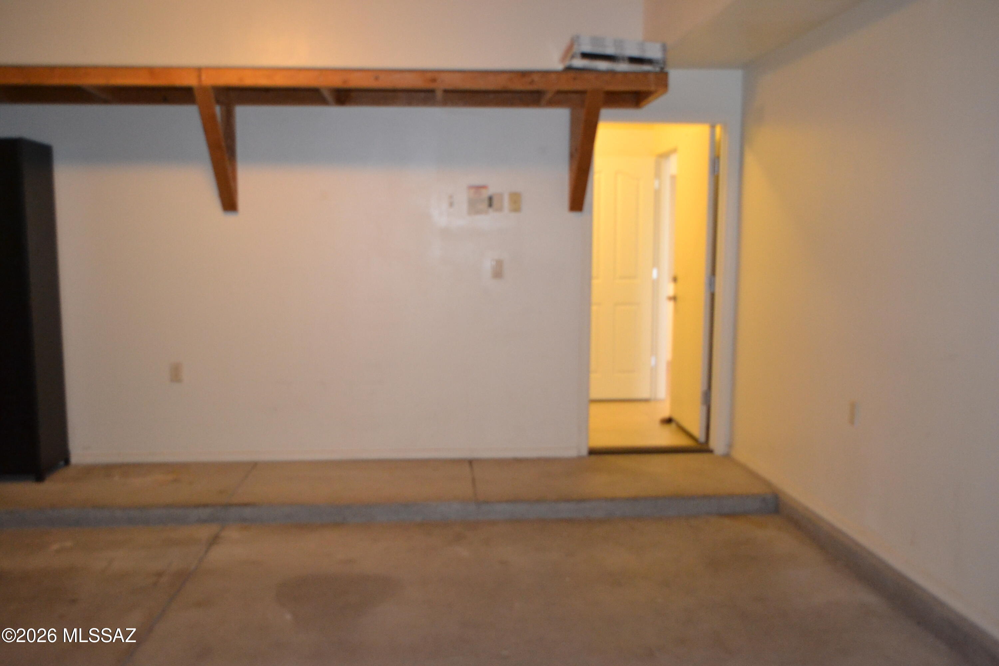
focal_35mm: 30
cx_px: 500
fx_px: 832
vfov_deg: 43.6
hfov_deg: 61.9
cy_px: 333
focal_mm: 20
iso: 2000
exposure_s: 1/60
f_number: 3.8
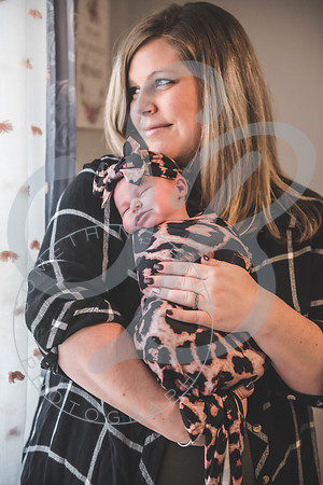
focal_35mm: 62
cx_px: 162
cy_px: 242
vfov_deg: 32.4
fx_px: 834
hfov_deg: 21.9
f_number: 2.8
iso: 2500
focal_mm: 62
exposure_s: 1/250
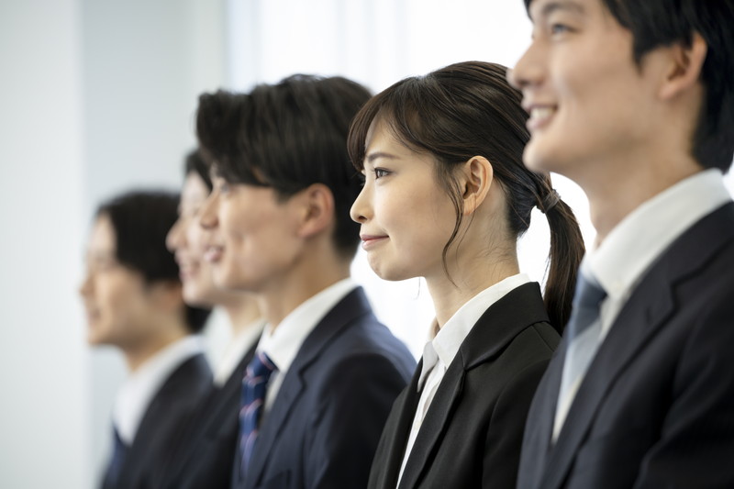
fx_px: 3180
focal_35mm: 156
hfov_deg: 13.2
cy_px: 244
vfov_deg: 8.8
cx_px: 367
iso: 320
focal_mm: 156
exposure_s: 1/250
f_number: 2.8
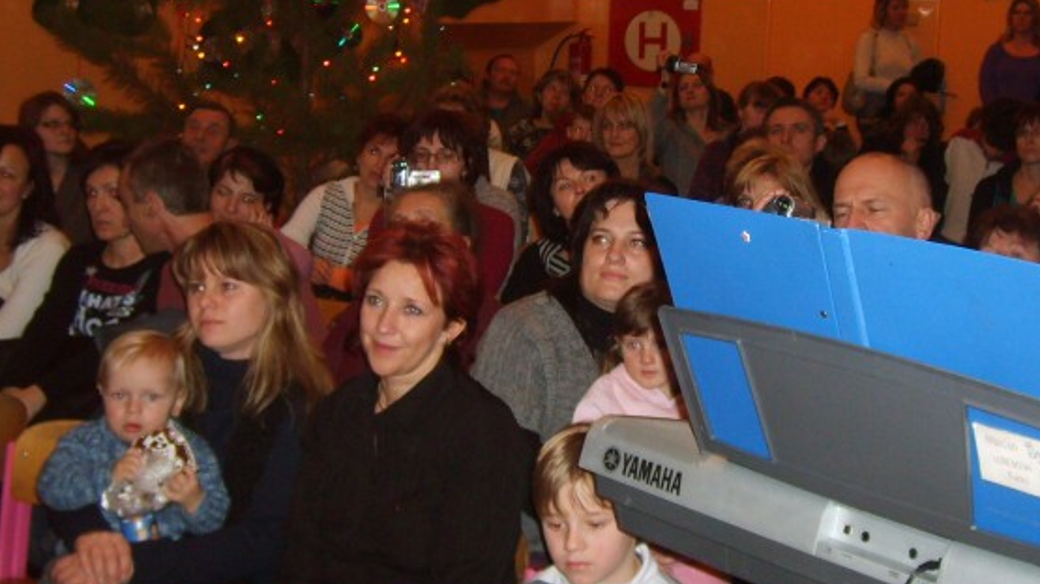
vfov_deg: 21.8
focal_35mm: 55
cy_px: 243
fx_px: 1516
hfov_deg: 37.6
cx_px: 661
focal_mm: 5.8
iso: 140
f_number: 2.8
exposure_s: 1/45
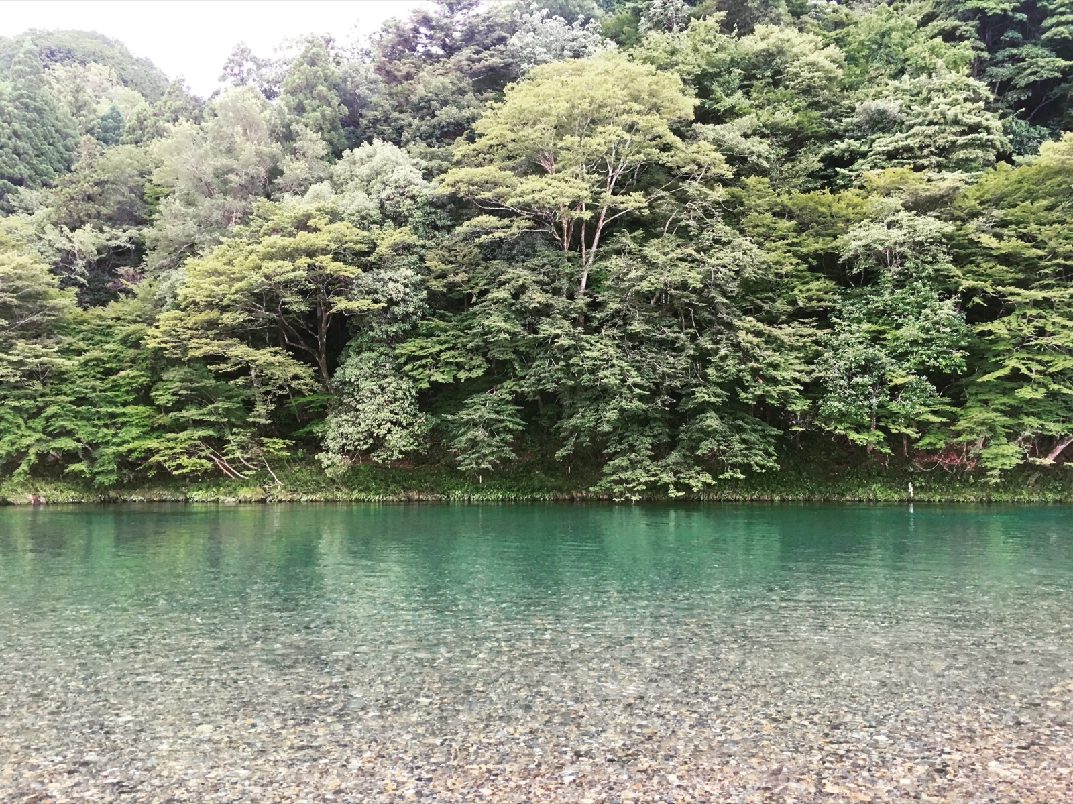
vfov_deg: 48.2
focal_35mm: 29
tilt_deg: +4.6
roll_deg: +0.4
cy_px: 402
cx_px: 536
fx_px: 899
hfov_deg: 61.7
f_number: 2.2
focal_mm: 4.15
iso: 40
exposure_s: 1/30
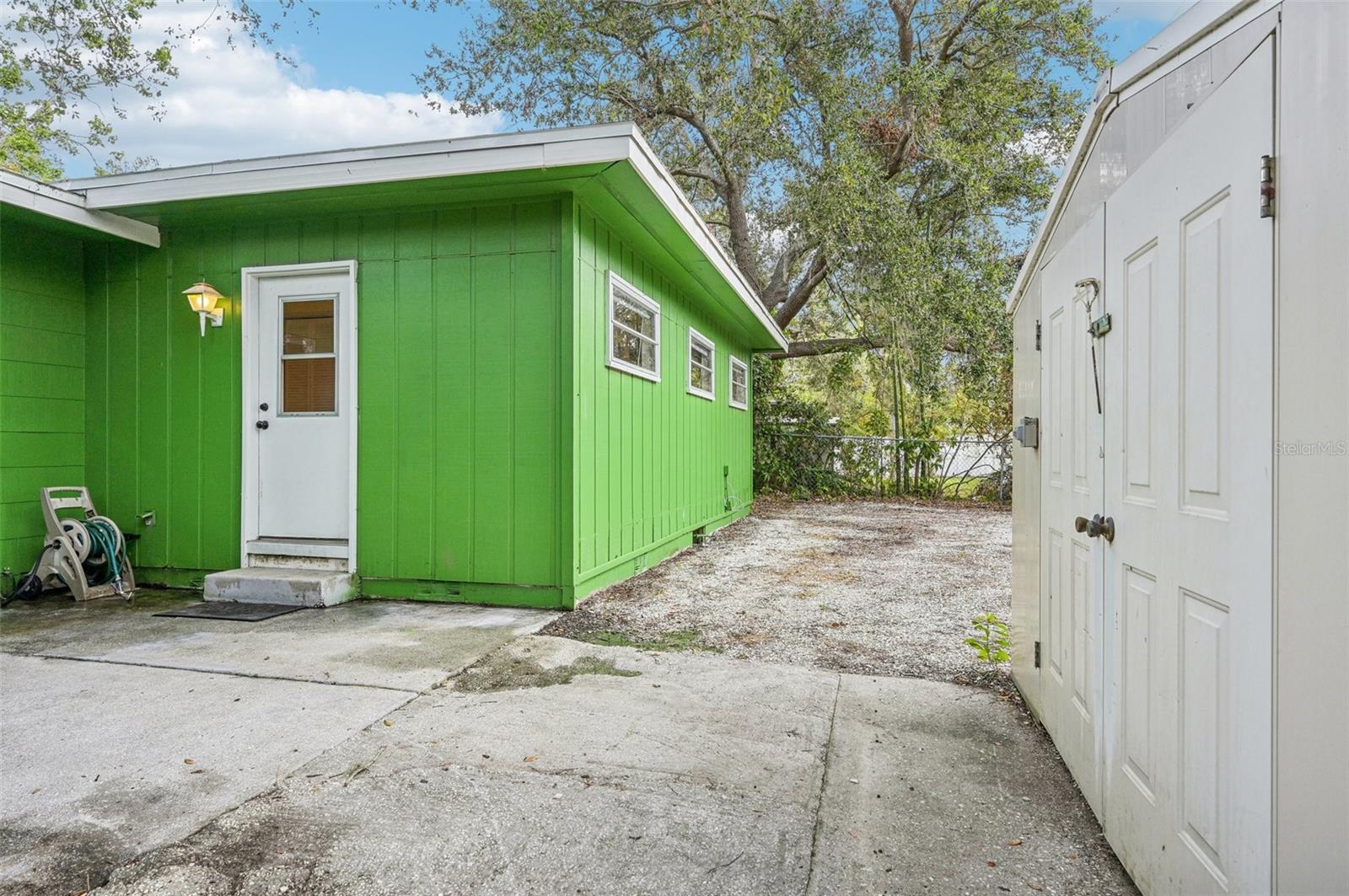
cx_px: 674
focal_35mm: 20
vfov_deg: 63.1
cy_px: 448
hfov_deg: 85.5
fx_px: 730
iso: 400
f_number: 8
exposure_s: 1/250
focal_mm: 19.5
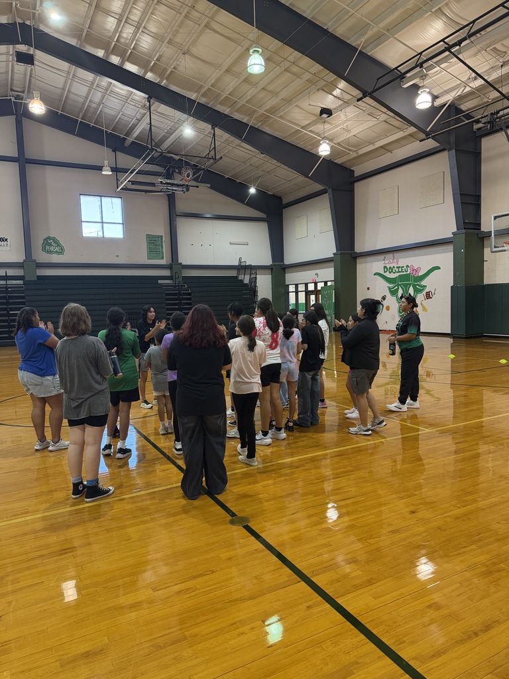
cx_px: 254
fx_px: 471
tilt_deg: -5.4
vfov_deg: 71.6
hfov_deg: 56.8
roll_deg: +0.8
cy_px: 340
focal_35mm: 24
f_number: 1.78
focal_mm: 6.76
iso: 400
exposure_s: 1/120
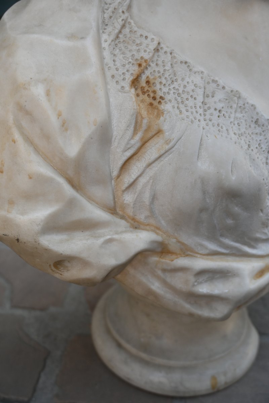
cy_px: 202
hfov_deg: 28.1
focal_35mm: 48
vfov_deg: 41.1
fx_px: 538
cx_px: 134
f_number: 4
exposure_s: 1/250
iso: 250
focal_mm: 32
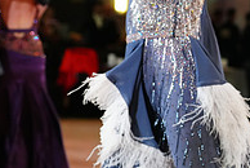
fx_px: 1454
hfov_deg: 9.7
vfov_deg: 6.5
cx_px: 296
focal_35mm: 209
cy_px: -60
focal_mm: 70
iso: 3200
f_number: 3.5
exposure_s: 1/500
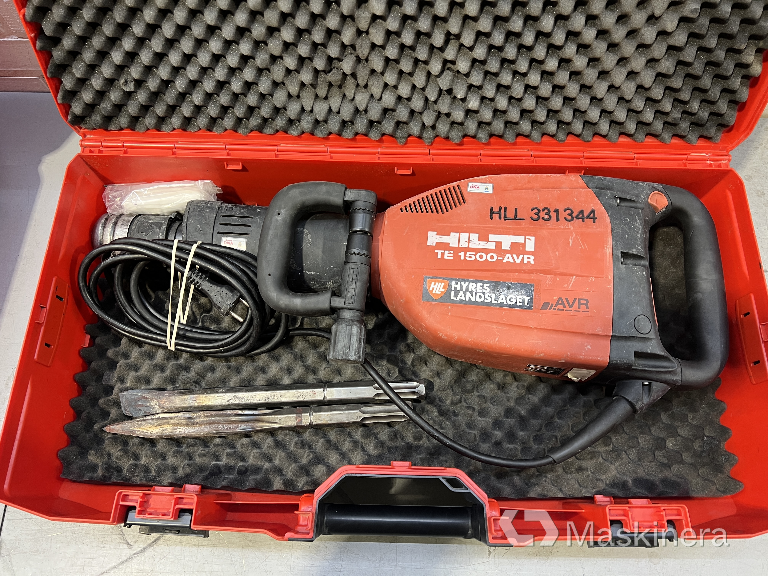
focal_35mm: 26
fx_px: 577
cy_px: 288
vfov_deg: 53.1
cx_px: 384
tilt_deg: -69.5
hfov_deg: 67.3
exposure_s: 1/50
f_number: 1.5
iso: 125
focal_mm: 5.7
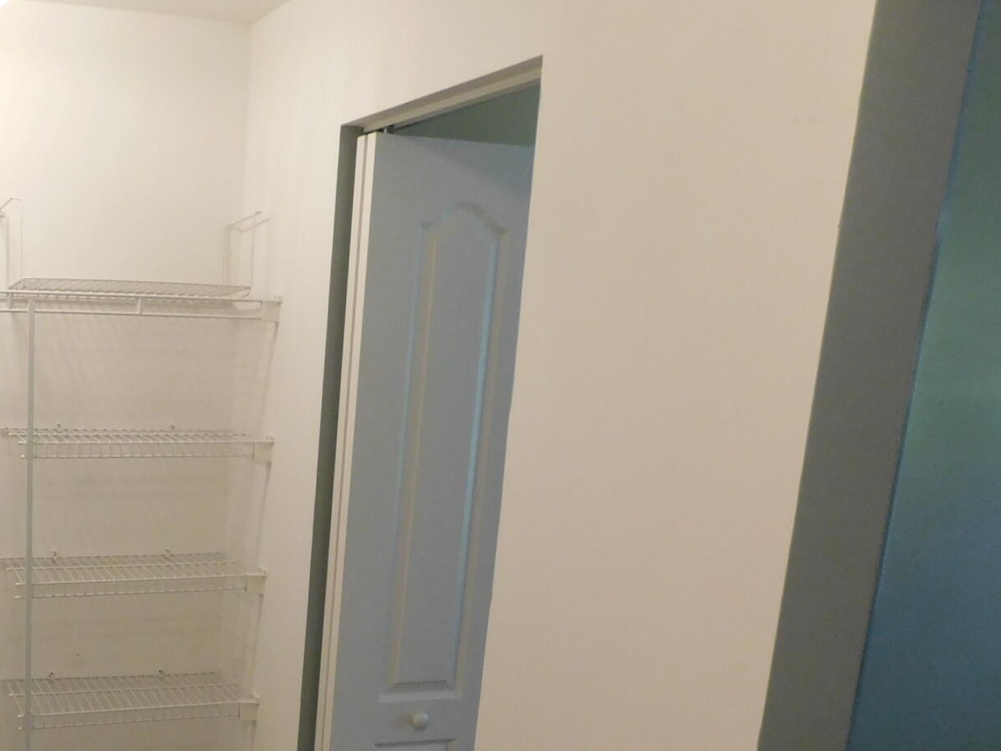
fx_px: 1243
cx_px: 138
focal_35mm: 43
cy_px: 629
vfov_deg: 32.4
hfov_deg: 41.1
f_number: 3
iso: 280
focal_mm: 4
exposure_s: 1/30
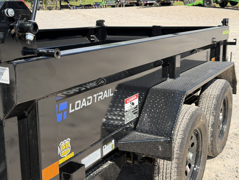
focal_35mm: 48
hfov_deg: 39.7
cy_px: 90
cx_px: 120
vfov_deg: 30.3
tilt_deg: -11.8
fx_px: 331
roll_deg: +3.2
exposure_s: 1/2273
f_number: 1.78
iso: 80
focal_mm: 6.76
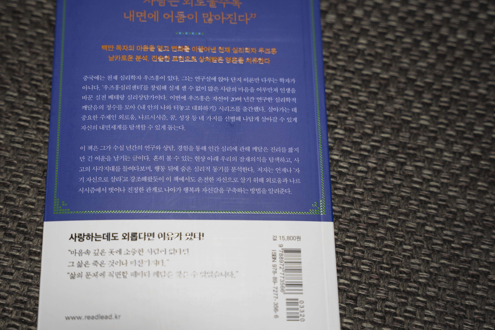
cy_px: 164
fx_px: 847
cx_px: 215
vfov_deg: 22.0
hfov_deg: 32.5
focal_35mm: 62
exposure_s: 1/80
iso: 125
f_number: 3.2
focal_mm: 51.5
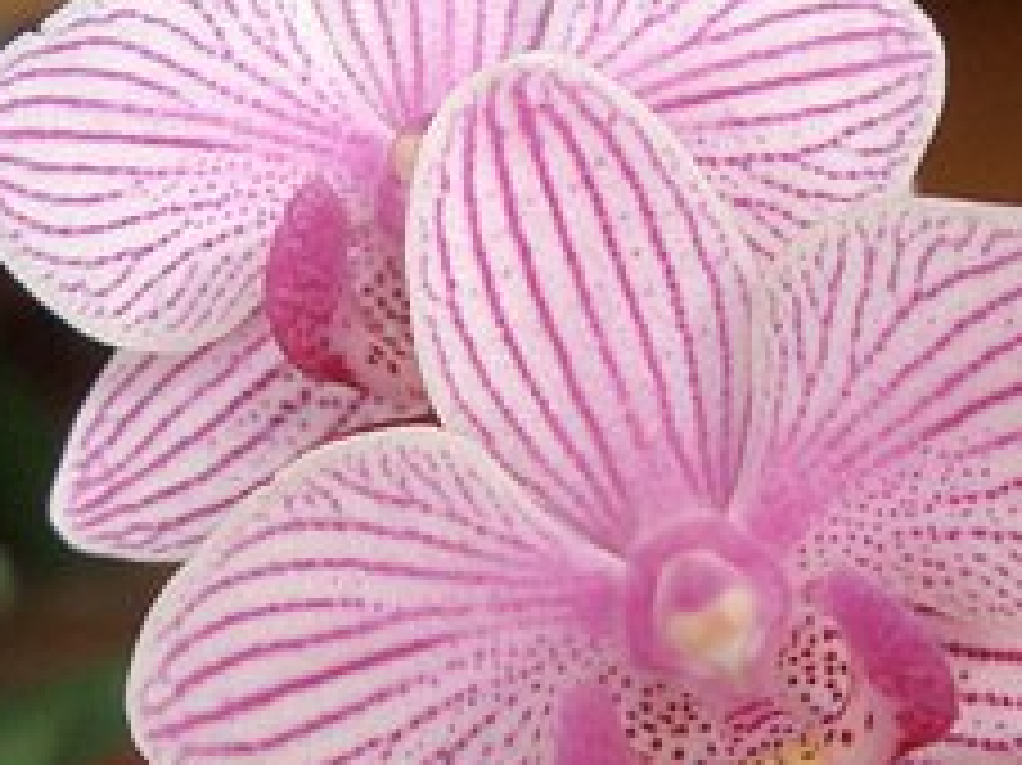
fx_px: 2331
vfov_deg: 18.4
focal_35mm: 79
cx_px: 734
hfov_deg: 24.5
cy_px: 684
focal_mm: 5.8
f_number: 2.6
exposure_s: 1/60
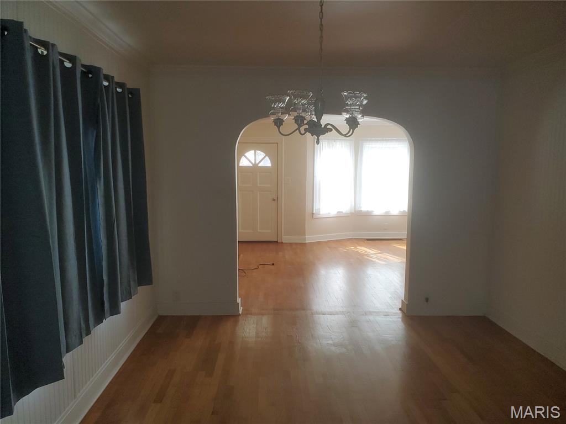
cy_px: 212
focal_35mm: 26
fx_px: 425
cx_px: 283
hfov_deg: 67.3
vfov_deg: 53.1
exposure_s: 1/120
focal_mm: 4.3
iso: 100
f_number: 2.4
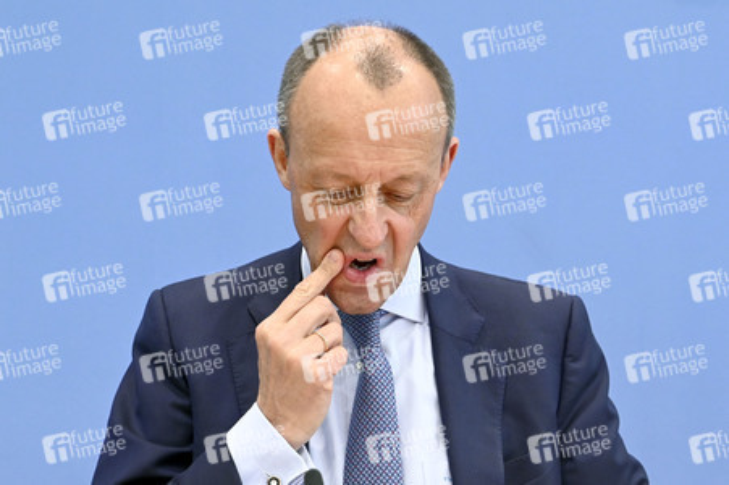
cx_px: 364
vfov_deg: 31.1
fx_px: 870
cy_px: 242
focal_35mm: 43
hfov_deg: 45.5
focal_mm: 43
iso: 3200
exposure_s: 1/320
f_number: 5.6
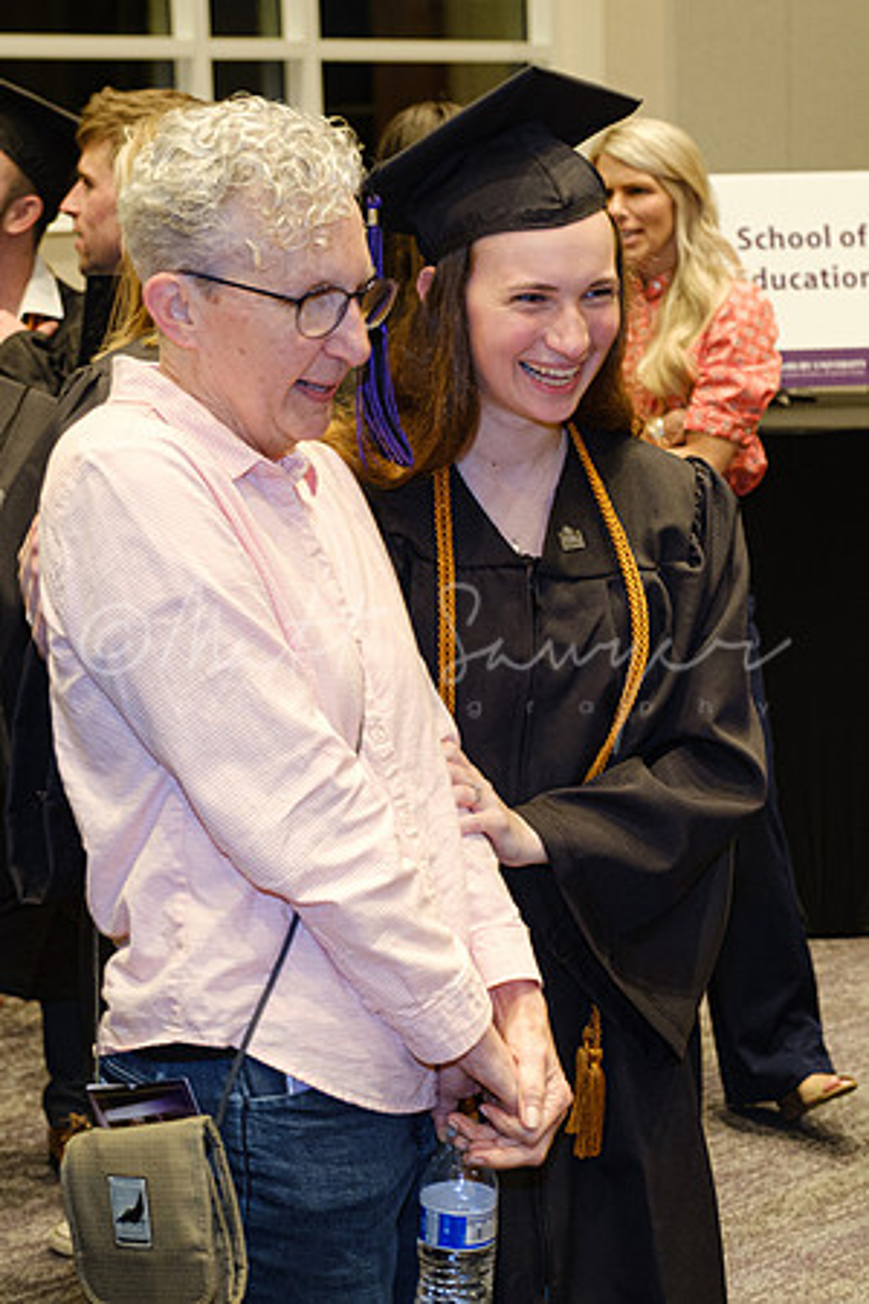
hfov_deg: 20.1
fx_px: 2444
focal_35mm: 68
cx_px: 509
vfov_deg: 29.9
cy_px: 652
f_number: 2.8
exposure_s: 1/60
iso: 1600
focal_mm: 30.2
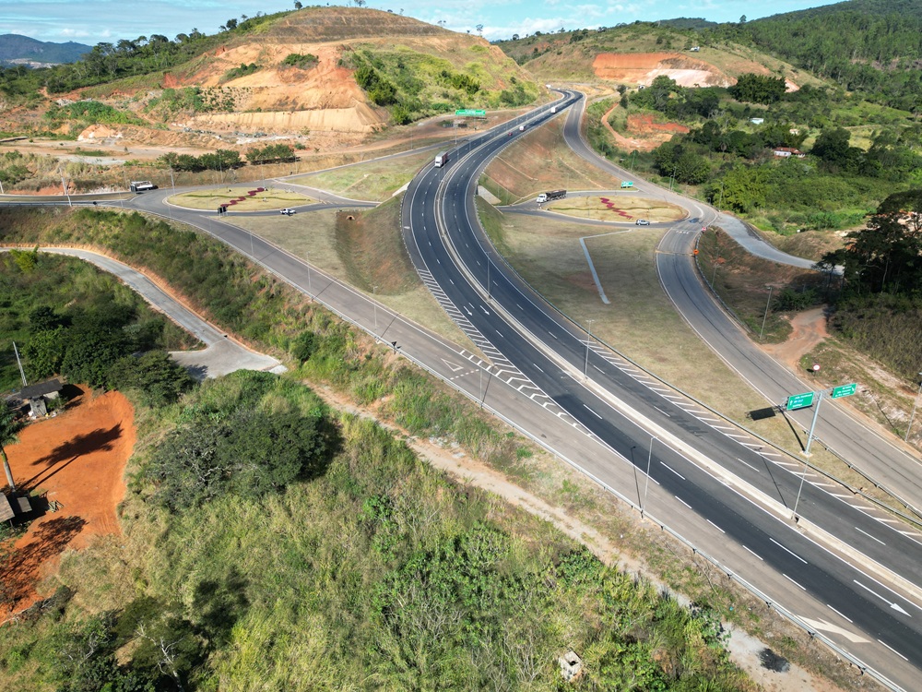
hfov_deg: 71.6
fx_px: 639
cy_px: 346
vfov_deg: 56.8
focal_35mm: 24
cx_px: 461
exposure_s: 1/2000
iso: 130
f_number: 1.7
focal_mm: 6.72
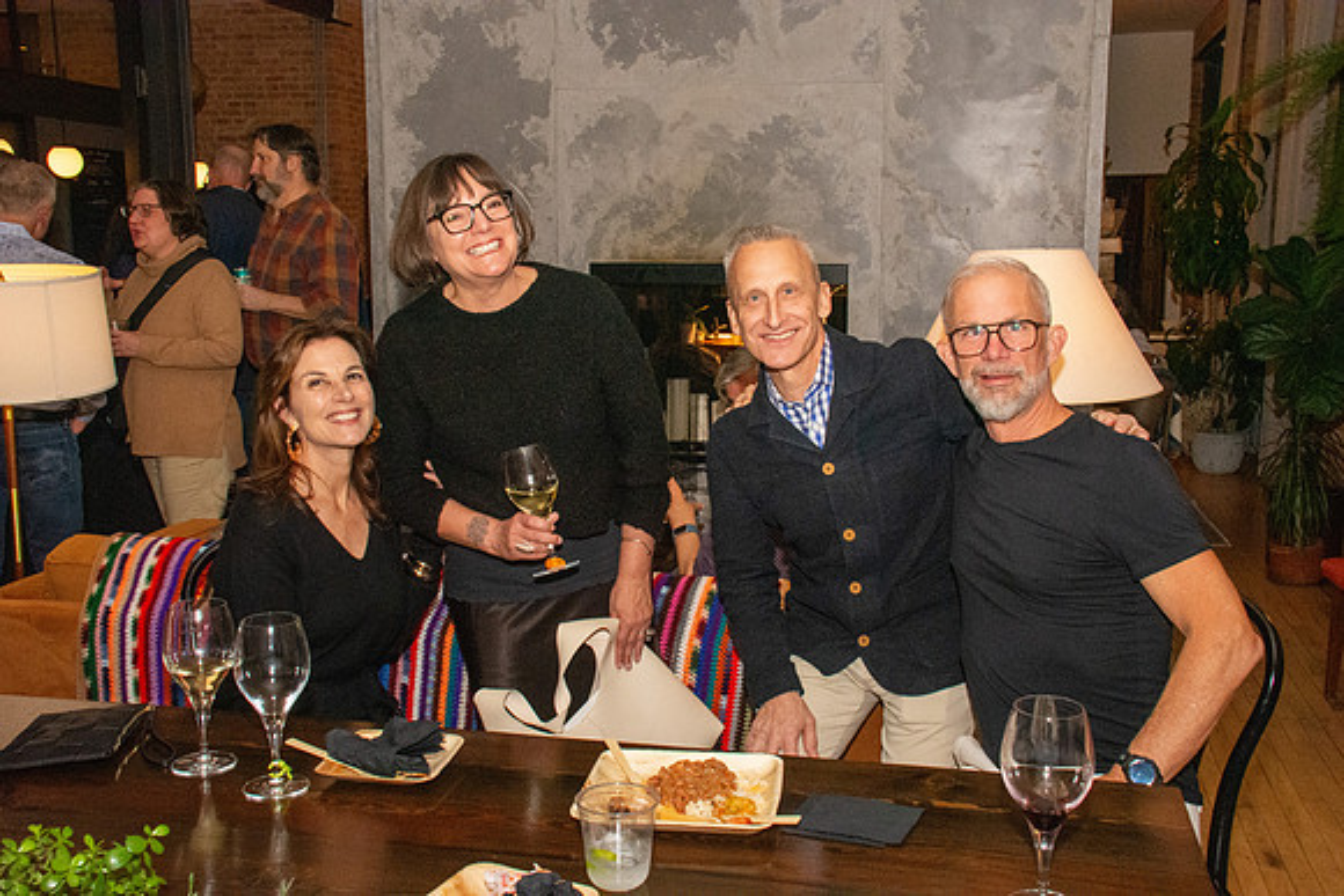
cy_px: 448
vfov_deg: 35.5
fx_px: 1400
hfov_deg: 51.3
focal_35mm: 38
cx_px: 672
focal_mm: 25
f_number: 14
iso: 5000
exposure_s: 1/160
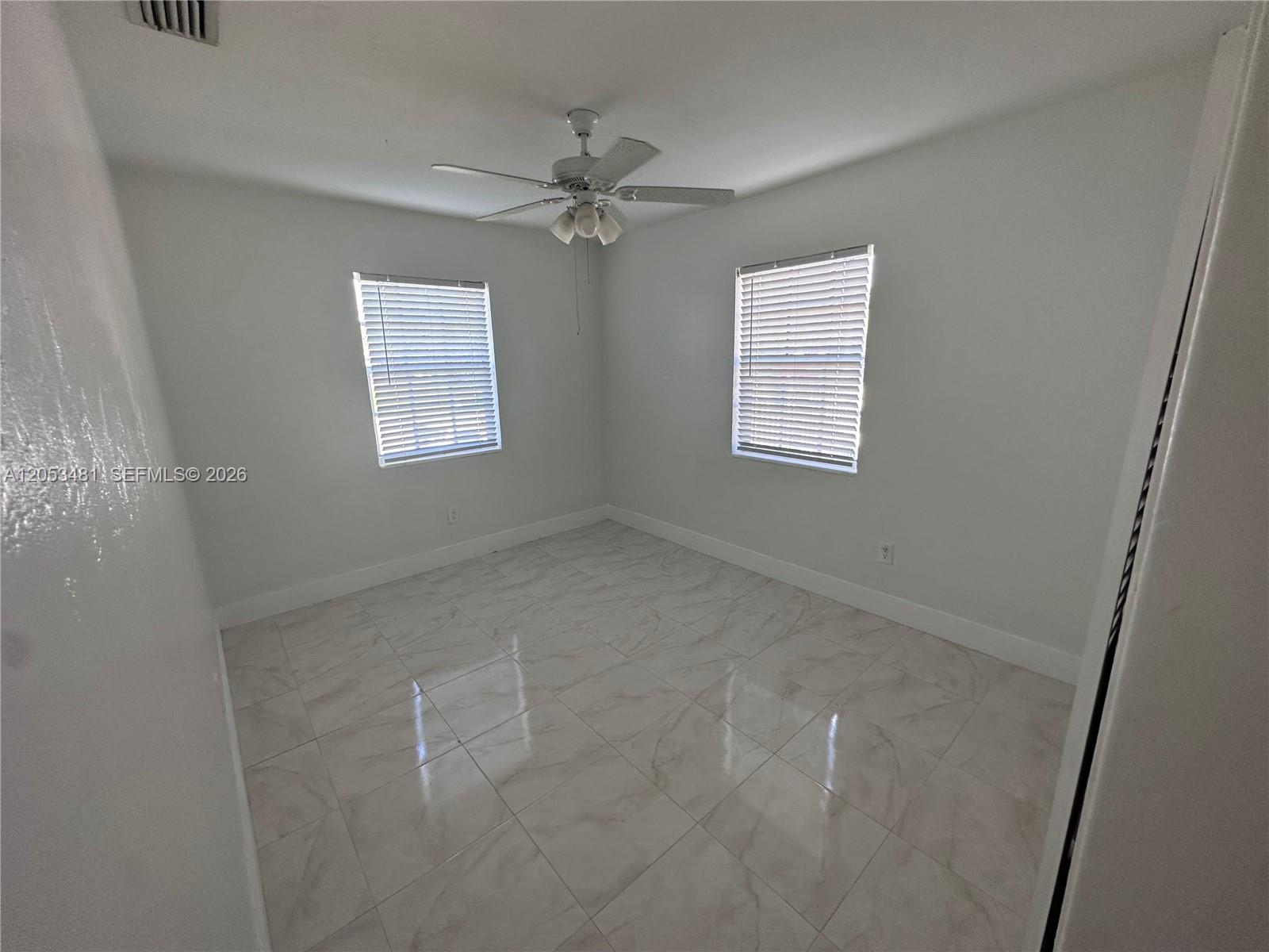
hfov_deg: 102.1
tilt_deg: -13.0
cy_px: 476
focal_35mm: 14
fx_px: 513
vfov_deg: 85.7
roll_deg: +2.1
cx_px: 634
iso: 125
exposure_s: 1/99
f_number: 2.2
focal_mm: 2.22
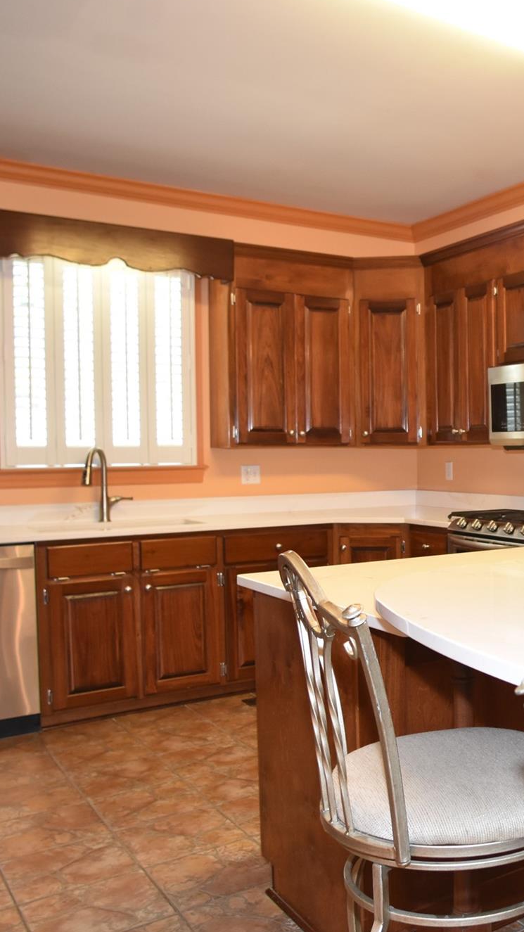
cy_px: 470
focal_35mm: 34
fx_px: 840
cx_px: 551
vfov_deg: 58.0
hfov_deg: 31.4
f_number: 4
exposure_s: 1/80
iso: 800
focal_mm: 14
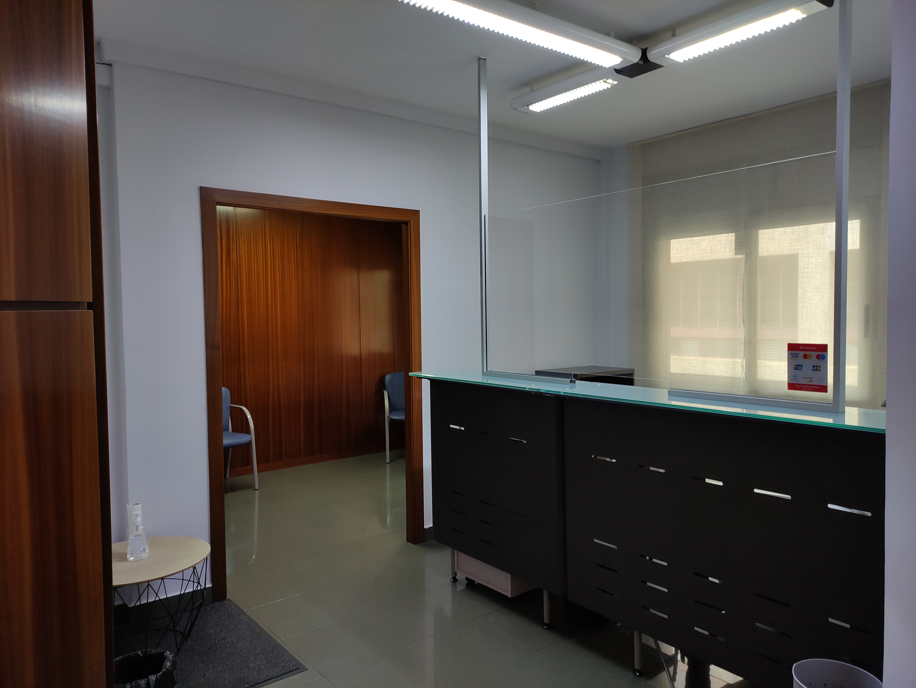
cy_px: 344
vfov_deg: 54.9
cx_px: 458
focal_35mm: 25
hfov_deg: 69.4
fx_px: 662
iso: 202
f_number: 1.89
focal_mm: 5.43
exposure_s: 1/33
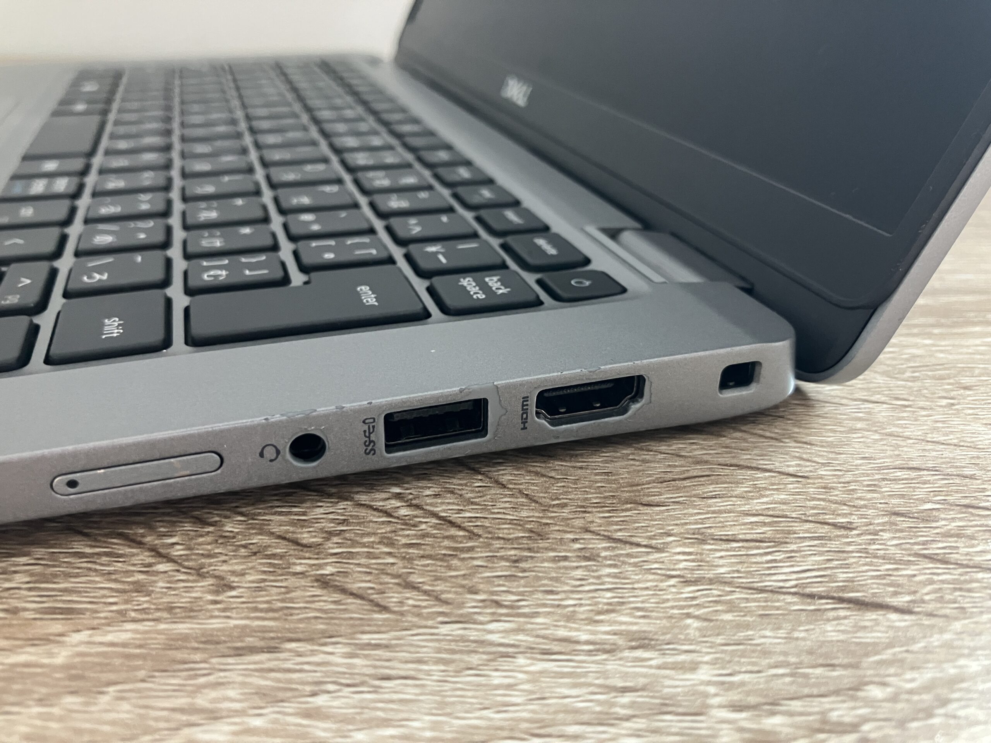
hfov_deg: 63.4
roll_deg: -0.6
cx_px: 496
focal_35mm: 28
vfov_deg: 49.7
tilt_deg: -25.4
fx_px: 802
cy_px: 372
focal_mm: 3.99
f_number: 1.8
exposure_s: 1/60
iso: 320
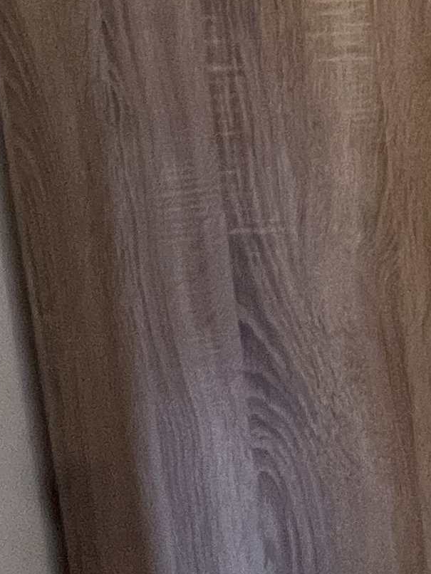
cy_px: -176
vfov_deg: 25.6
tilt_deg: -8.9
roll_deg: +0.9
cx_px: 997
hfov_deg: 15.1
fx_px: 1079
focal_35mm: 65
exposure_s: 1/90
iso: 250
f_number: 1.8
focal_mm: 1.6
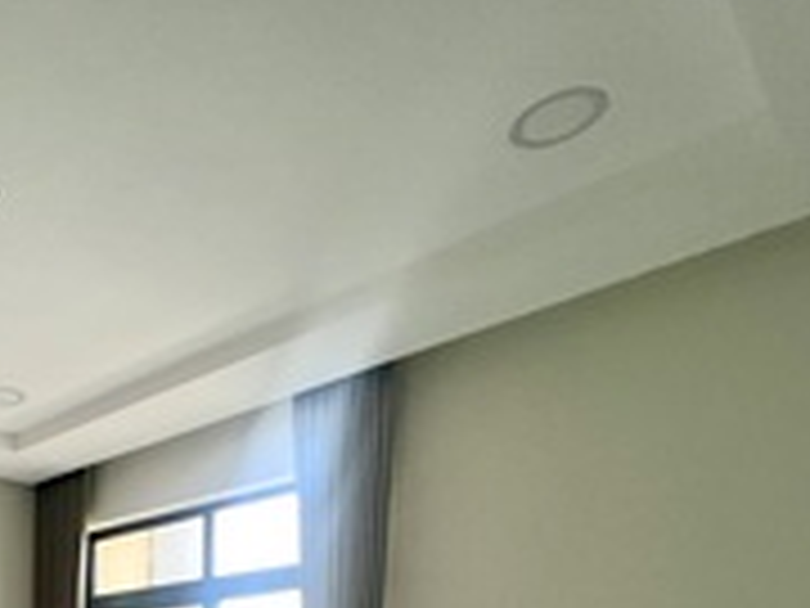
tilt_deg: -2.2
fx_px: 772
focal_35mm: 33
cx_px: 2
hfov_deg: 46.5
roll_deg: -0.9
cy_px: 745
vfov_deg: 33.9
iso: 50
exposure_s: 1/99
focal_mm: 1.57
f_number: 1.8
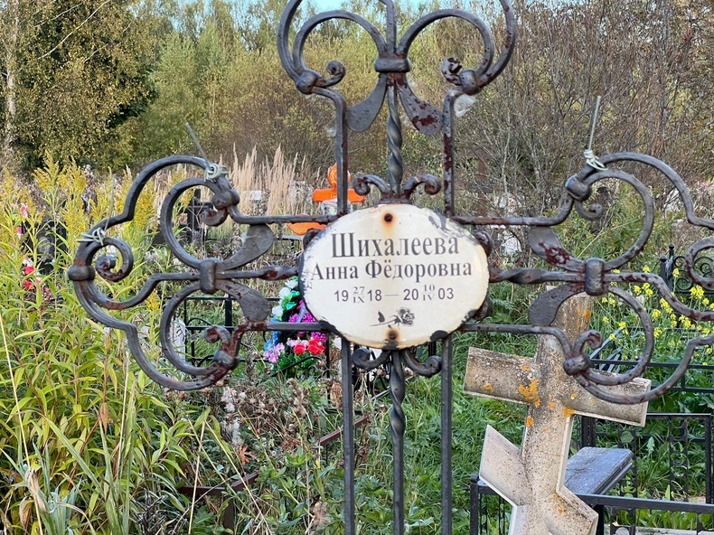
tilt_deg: -2.7
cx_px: 360
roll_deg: +0.0
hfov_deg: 25.0
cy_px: 269
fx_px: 1608
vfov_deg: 18.9
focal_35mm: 78
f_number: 2.8
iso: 64
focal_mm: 9
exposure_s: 1/99
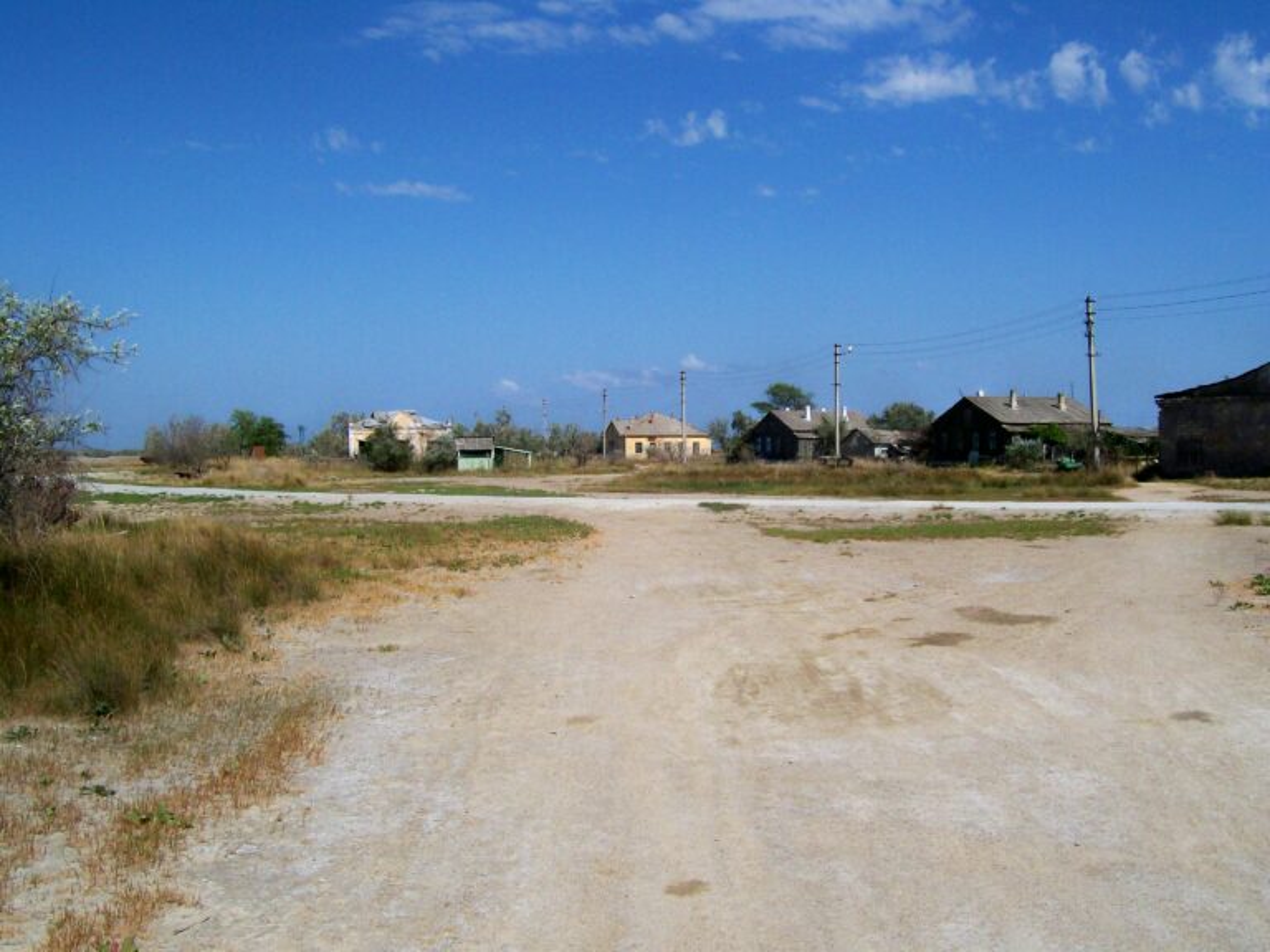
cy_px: 476
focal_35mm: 36
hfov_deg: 51.4
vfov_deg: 39.7
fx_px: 1321
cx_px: 635
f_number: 4.8
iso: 80
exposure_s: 1/1261
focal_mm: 6
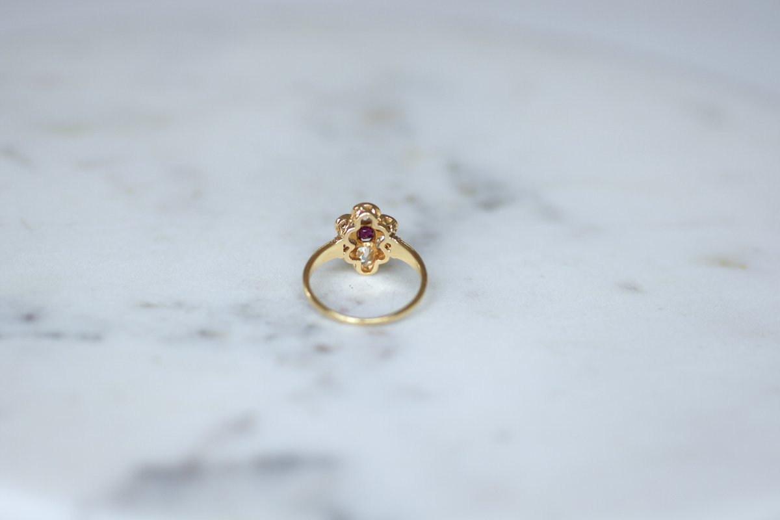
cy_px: 260
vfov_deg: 13.0
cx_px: 390
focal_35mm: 105
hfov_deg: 19.5
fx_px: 2275
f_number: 2.8
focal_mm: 70
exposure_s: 1/125
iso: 200
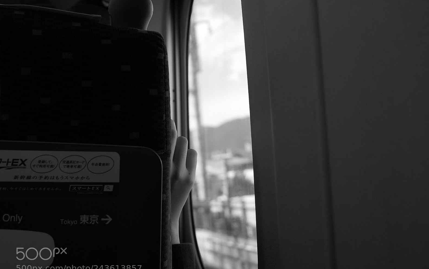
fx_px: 339
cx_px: 217
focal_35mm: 29
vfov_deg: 43.1
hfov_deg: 64.6
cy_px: 144
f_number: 2.8
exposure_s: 1/320
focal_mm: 18.3
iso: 100
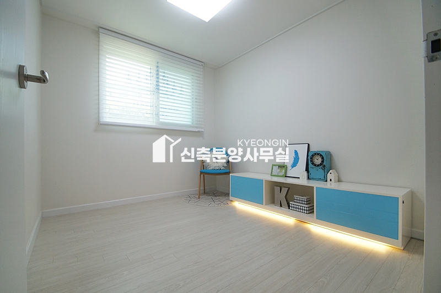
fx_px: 184
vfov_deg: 77.2
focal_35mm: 15
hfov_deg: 100.4
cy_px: 146
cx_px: 220
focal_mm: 10
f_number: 4
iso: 800
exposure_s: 1/200
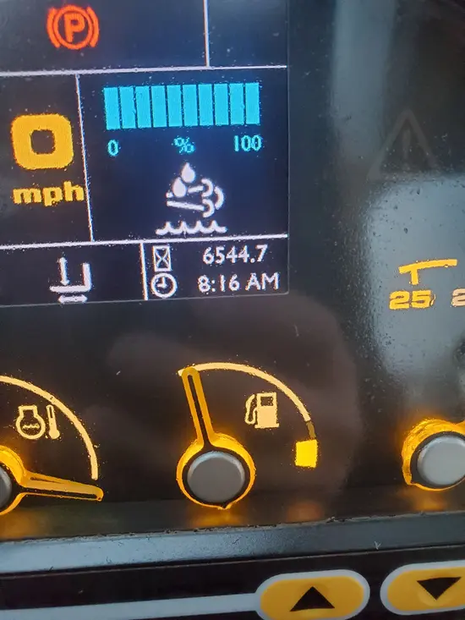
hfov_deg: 53.1
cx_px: 232
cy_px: 310
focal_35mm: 26
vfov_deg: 67.3
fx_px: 466
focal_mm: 4.3
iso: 800
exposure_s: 1/120
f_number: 2.4
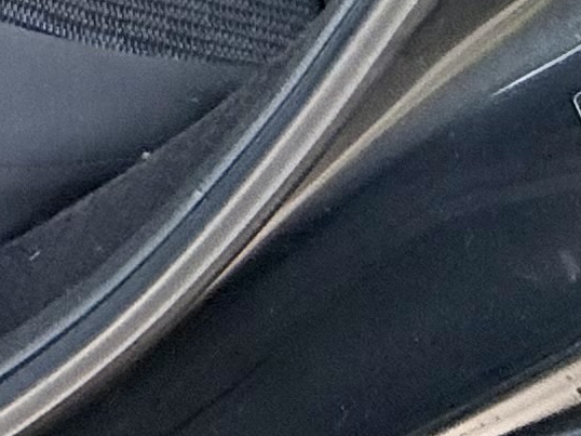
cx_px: -366
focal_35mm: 105
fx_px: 1762
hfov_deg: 16.5
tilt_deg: -16.2
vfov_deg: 10.6
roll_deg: +2.5
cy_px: -801
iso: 64
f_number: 2.2
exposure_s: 1/99
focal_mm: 2.22
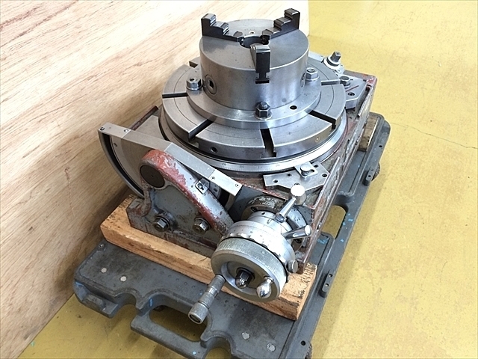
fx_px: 400
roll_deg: +1.1
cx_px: 239
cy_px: 180
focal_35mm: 29
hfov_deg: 61.7
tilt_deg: -44.3
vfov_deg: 48.2
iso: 160
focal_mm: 4.15
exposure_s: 1/30
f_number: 2.2
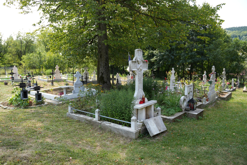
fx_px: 185
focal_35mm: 27
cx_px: 124
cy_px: 82
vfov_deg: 47.9
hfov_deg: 67.4
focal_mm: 18
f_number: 3.2
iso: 100
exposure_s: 1/320
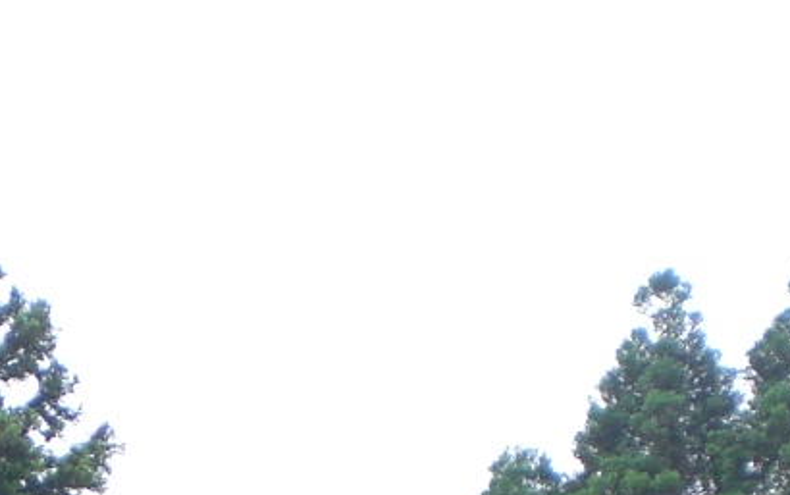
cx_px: 152
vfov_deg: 7.9
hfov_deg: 13.3
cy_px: 1073
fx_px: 3383
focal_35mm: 157
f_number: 3.1
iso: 50
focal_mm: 6.3
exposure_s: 1/160
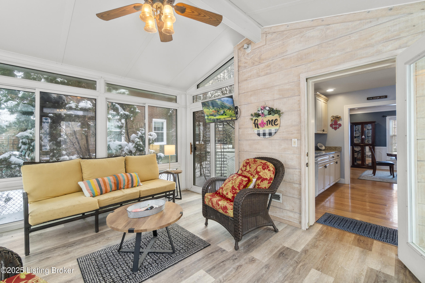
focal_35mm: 15
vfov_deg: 77.3
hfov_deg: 100.4
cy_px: 142
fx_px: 177
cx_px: 212
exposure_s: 1/8
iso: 400
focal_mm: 10
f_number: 9
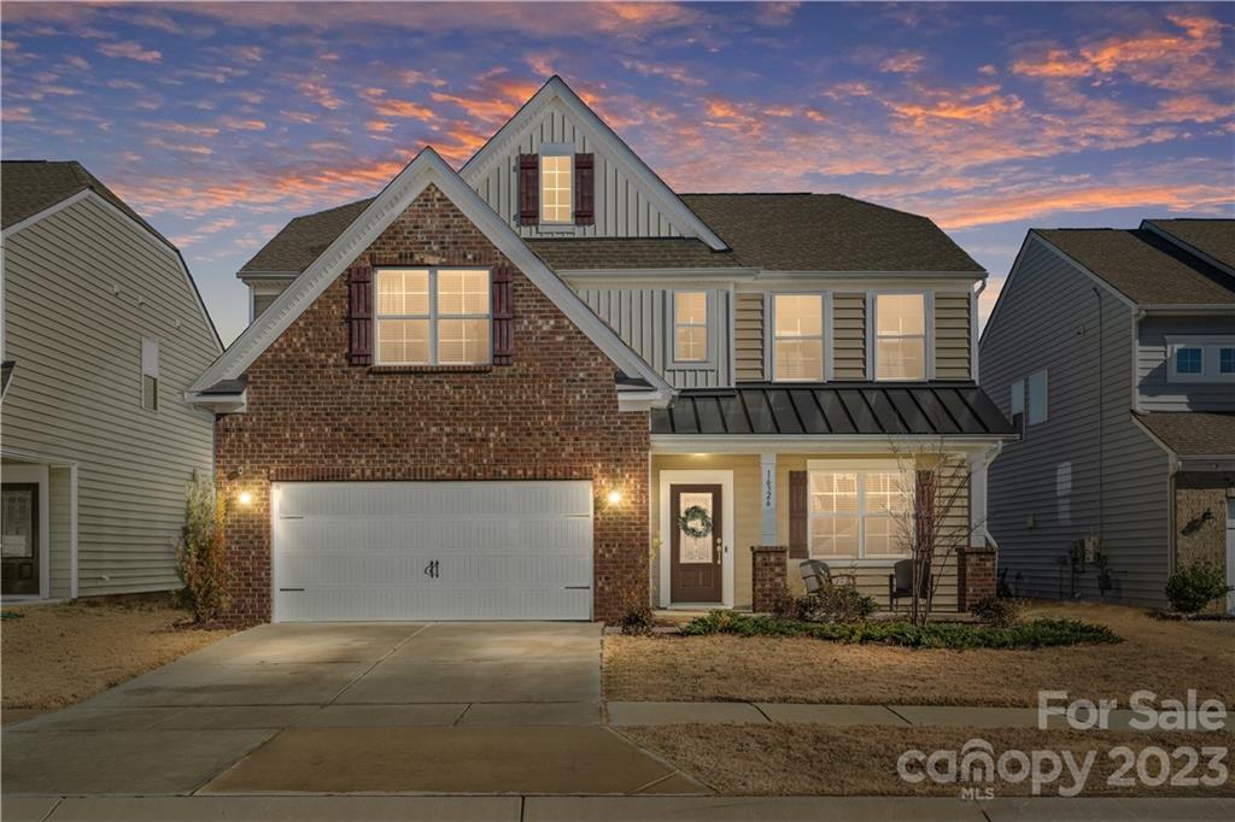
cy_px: 411
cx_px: 618
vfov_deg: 37.8
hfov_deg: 54.4
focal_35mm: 35
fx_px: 1200
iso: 100
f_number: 8
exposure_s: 1/200
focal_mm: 35
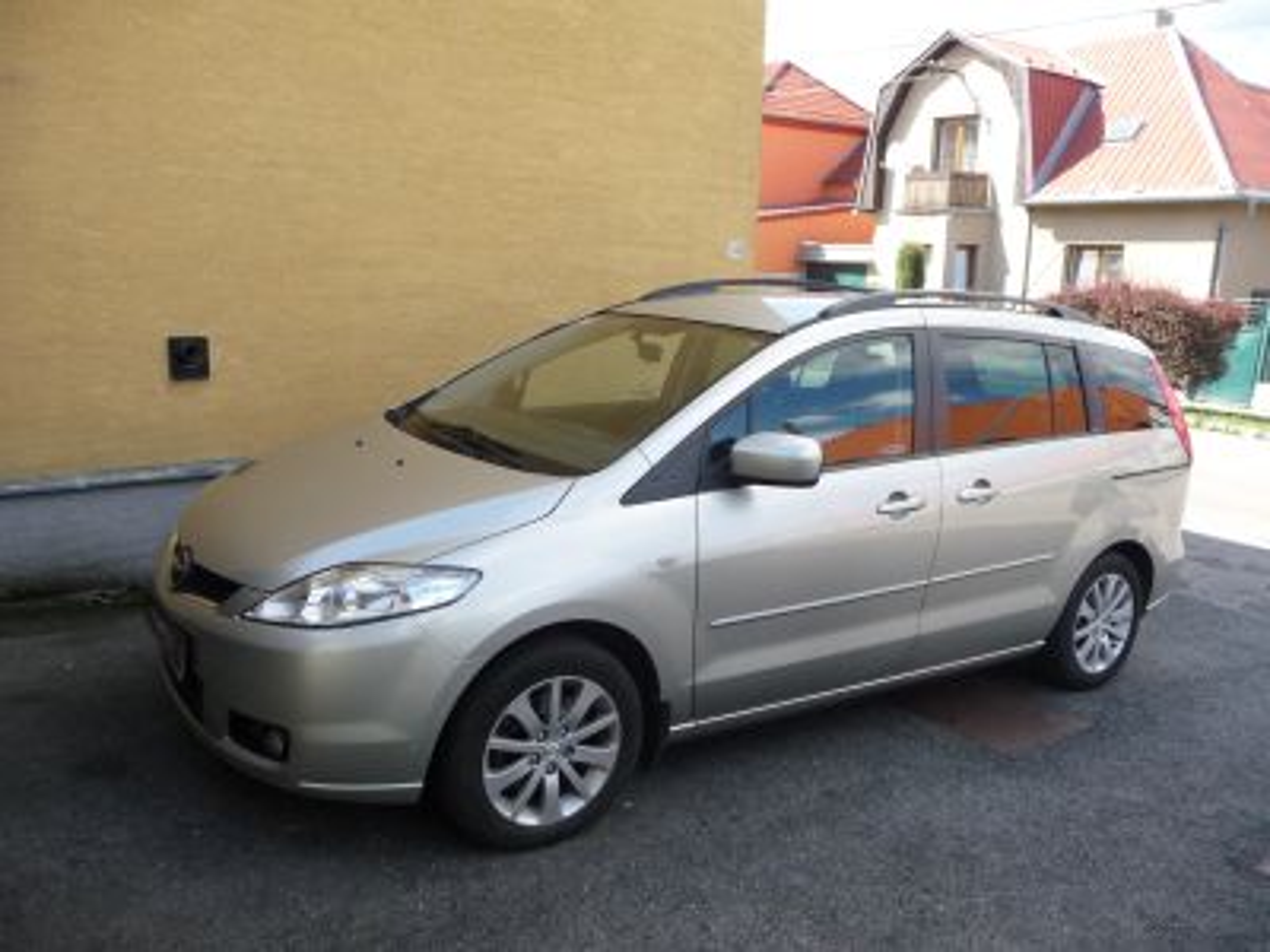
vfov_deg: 49.7
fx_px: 1027
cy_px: 476
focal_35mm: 28
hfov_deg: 63.4
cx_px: 635
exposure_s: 1/500
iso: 200
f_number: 3.3
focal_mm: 4.7
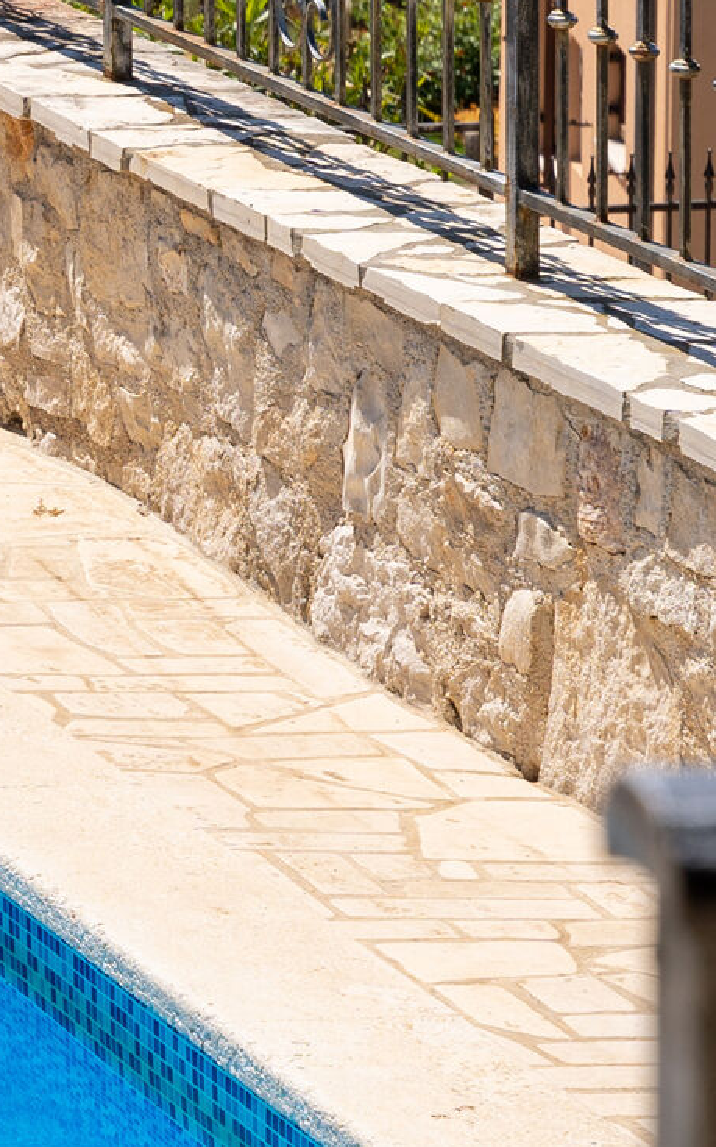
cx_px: -969
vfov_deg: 8.7
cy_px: -71
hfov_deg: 5.3
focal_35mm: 239
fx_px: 7477
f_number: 7.1
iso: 100
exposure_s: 1/400
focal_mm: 61.6
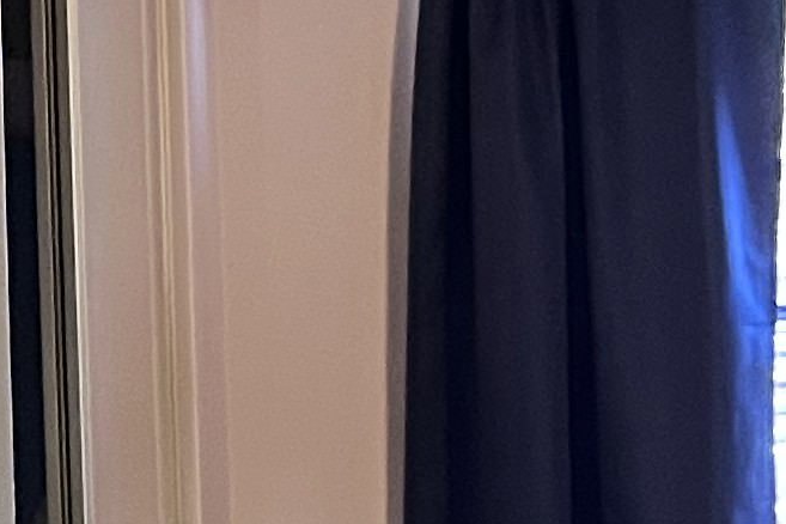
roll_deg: +2.0
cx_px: -886
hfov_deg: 11.0
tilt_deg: -1.0
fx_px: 3624
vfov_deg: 8.3
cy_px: 410
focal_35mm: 166
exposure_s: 1/40
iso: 400
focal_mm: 5.1
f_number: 1.6
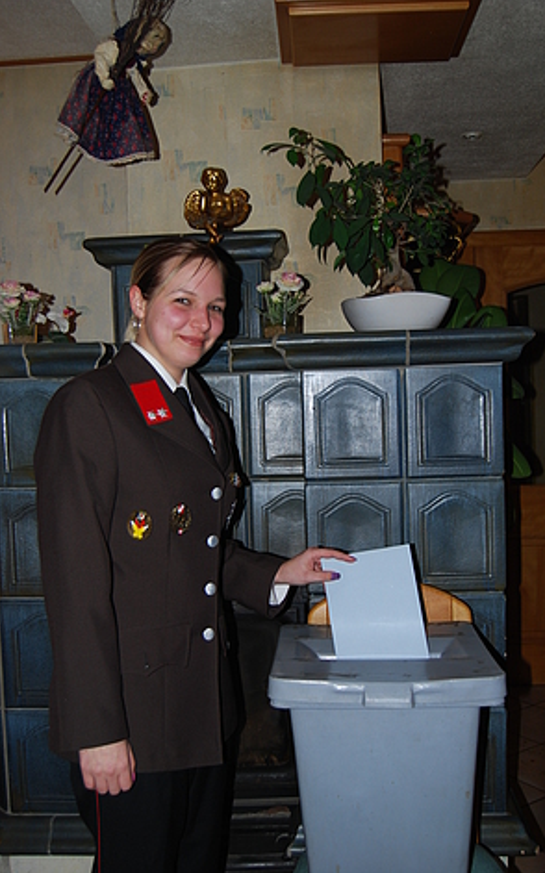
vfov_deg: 54.7
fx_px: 845
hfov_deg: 35.7
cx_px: 287
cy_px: 435
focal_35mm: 36
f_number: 3.8
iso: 200
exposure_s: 1/60
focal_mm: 23
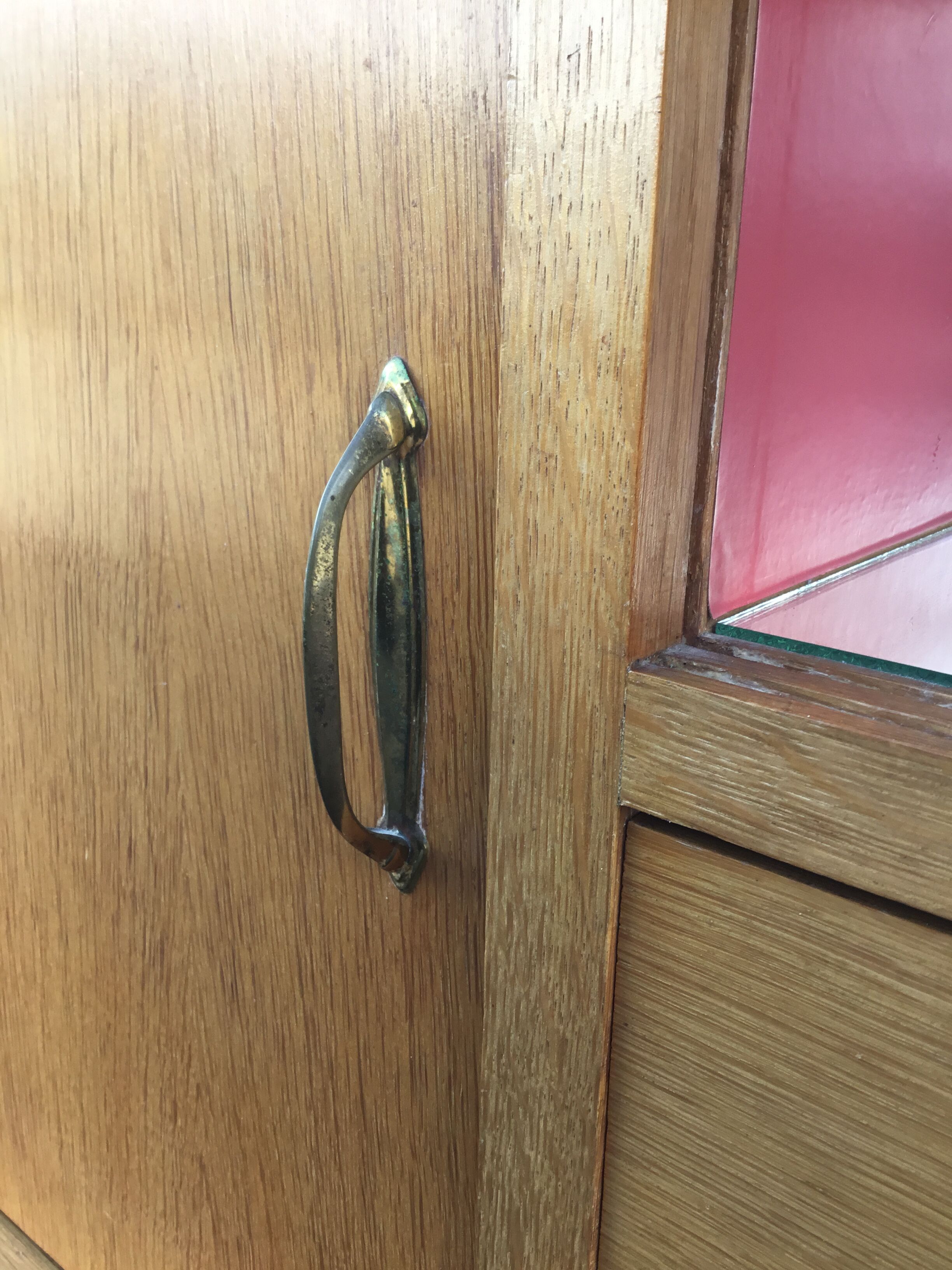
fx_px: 1137
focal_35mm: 31
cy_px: 635
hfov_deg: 45.4
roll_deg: -0.9
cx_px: 476
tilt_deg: -18.3
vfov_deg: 58.4
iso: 25
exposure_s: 1/115
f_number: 2.4
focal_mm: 3.3
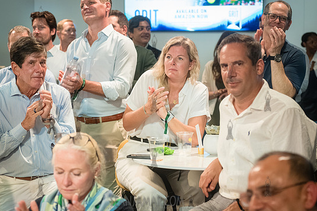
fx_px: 757
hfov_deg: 23.6
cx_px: 154
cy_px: 101
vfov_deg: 15.9
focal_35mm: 86
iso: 6400
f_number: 4
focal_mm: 80
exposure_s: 1/250
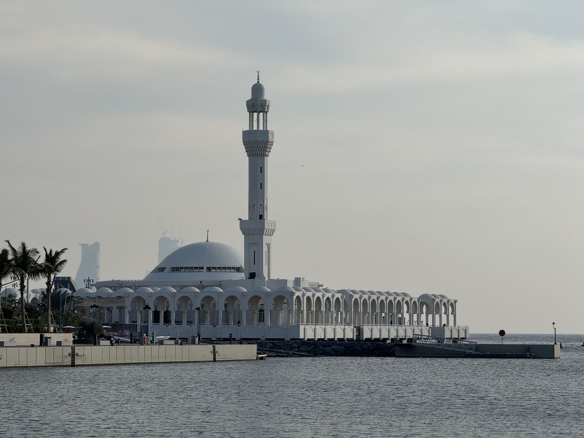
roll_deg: -0.6
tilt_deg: +2.9
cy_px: 219
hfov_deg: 16.4
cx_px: 292
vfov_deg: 12.3
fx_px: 2024
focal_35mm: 120
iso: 50
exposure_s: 1/2710
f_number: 2.8
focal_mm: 15.66
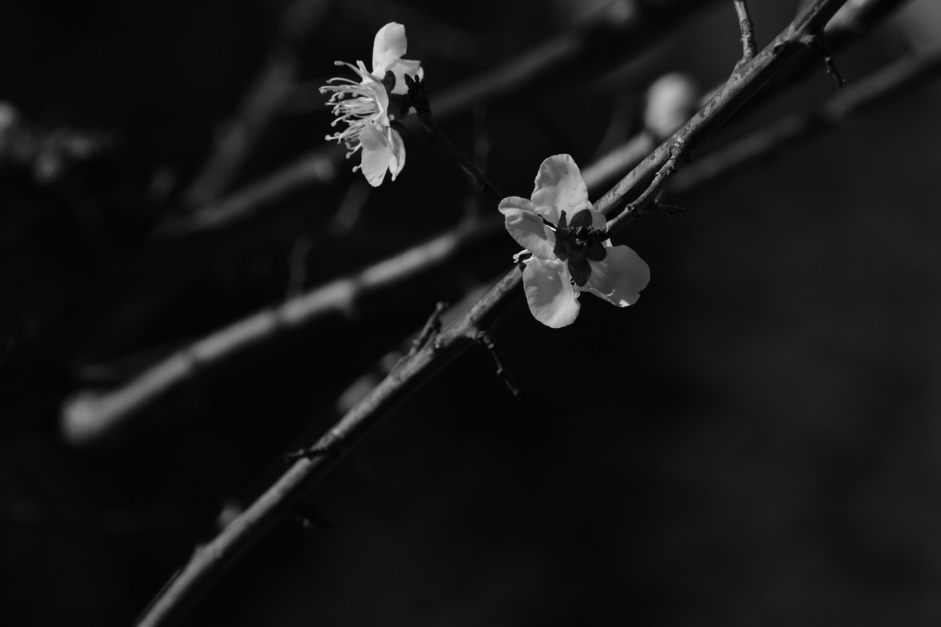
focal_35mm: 450
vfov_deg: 3.1
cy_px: 314
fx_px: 11762
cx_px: 470
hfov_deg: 4.6
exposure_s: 1/320
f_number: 14
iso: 100
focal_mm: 300
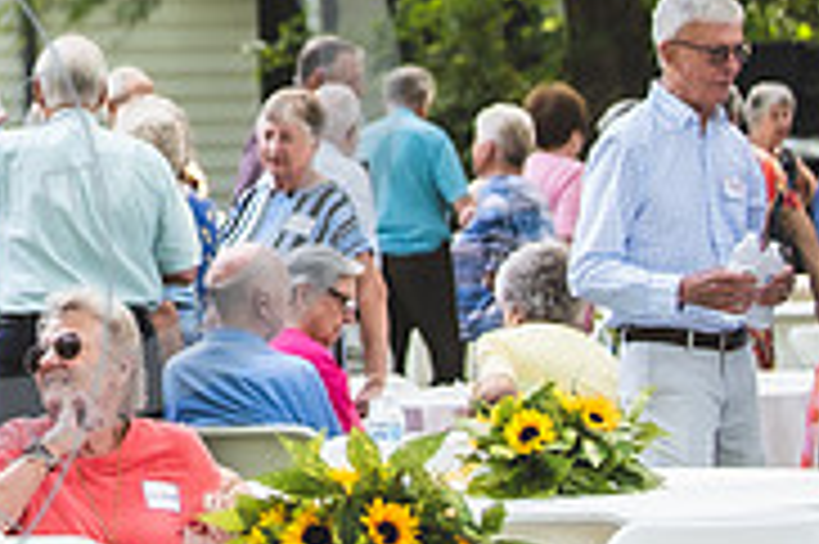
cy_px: -106
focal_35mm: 223
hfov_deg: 9.1
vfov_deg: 6.1
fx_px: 5069
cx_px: -126
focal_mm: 70
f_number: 2.8
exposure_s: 1/400
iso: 400
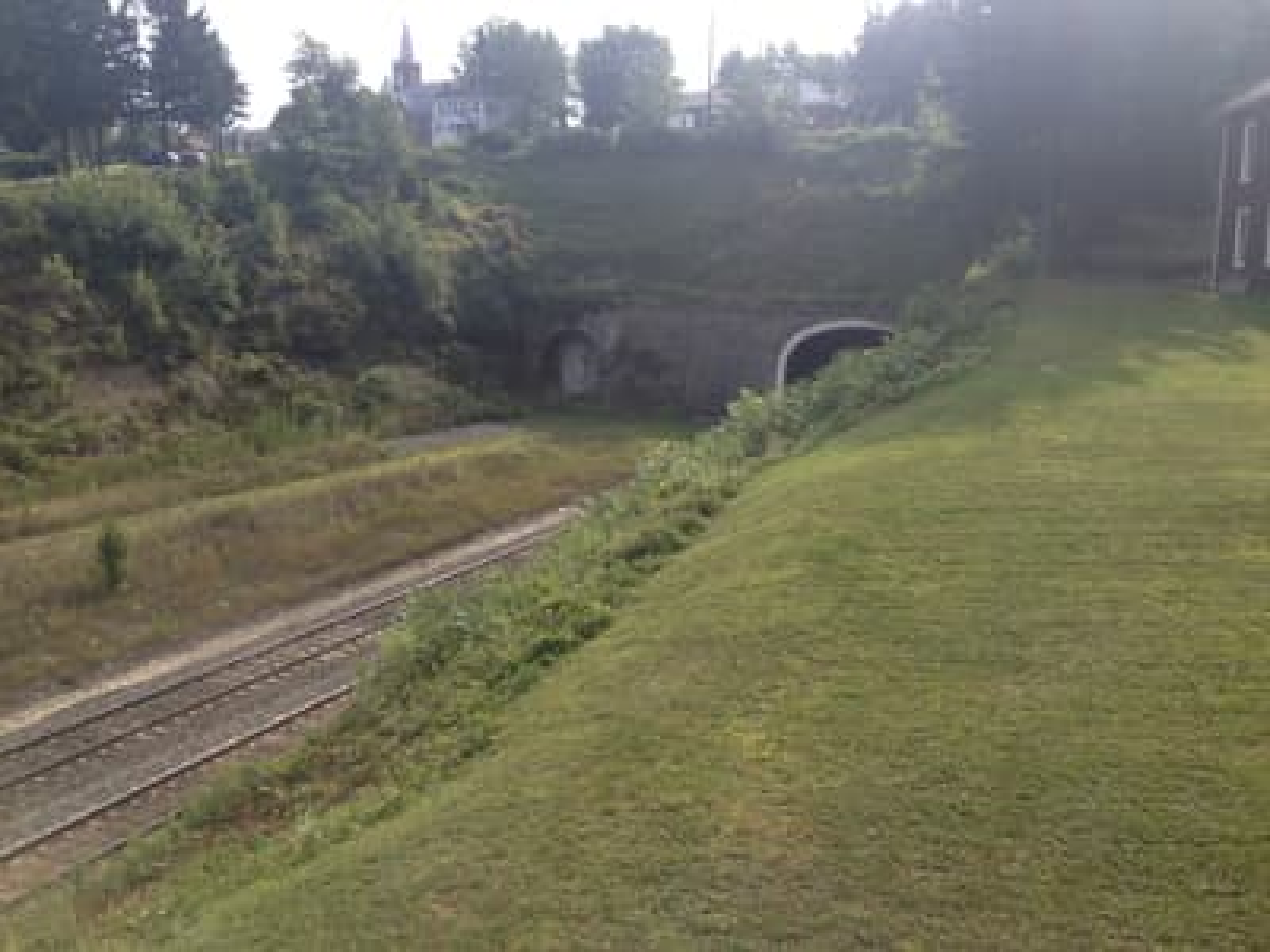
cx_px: 635
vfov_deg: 40.7
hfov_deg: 52.6
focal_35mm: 35
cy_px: 476
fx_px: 1284
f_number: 2.4
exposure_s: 1/717
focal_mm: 4.28
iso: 50
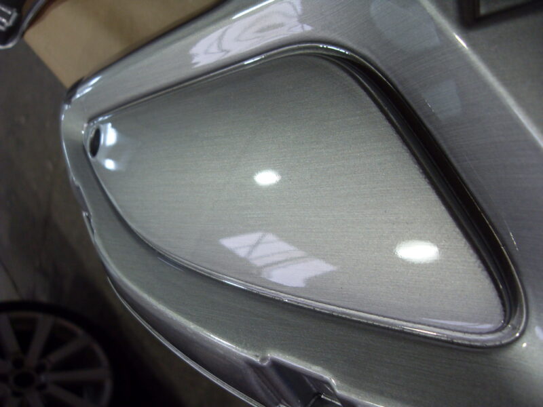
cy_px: 204
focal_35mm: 35
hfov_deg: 52.6
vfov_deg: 40.7
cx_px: 272
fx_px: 549
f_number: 2.8
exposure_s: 1/60
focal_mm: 6.3
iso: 100
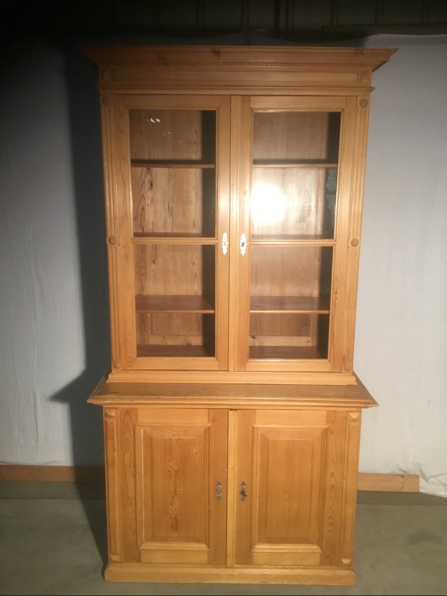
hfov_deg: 45.4
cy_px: 298
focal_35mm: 31
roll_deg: -1.9
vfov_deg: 58.4
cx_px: 224
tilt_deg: -9.7
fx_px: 534
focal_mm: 3.3
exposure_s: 1/33
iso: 160
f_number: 2.4
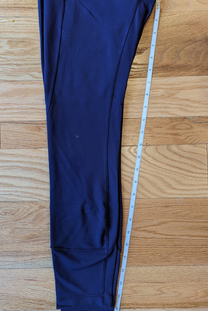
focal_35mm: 27
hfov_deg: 47.9
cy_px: 155
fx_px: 234
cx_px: 112
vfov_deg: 67.4
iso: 69
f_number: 1.89
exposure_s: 1/24
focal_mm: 5.43
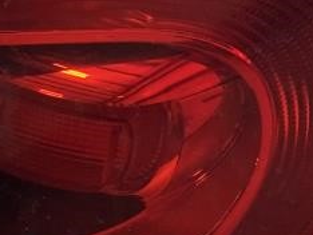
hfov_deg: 13.3
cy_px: 211
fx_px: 1285
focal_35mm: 142
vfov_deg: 10.4
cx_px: -107
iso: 125
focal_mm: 4.25
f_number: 1.8
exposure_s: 1/121
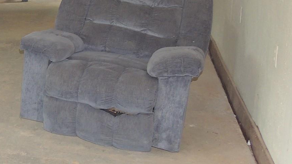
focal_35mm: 77
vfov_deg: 15.4
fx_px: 596
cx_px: -50
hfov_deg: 25.0
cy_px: 5
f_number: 3.1
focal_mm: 5.3
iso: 200
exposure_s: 1/30
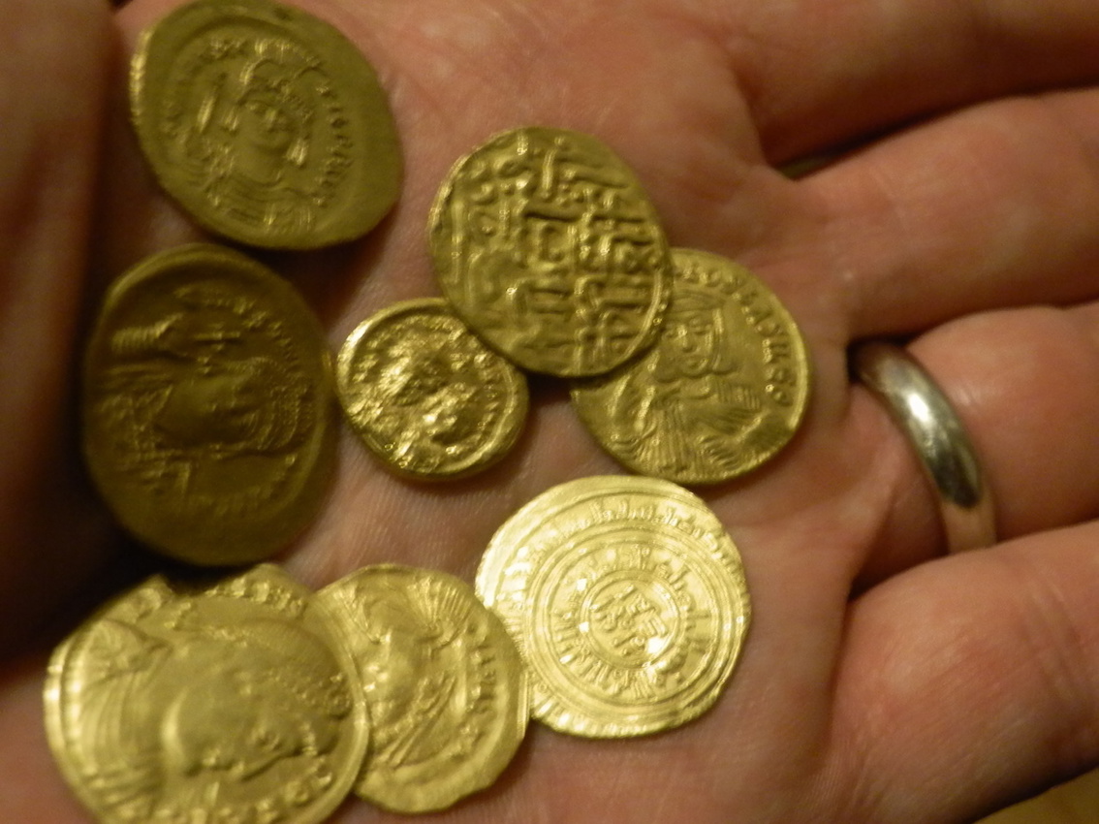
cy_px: 412
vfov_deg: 38.7
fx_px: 1174
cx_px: 550
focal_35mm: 37
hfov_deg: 50.1
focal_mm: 6.67
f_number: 3.5
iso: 400
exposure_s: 1/3
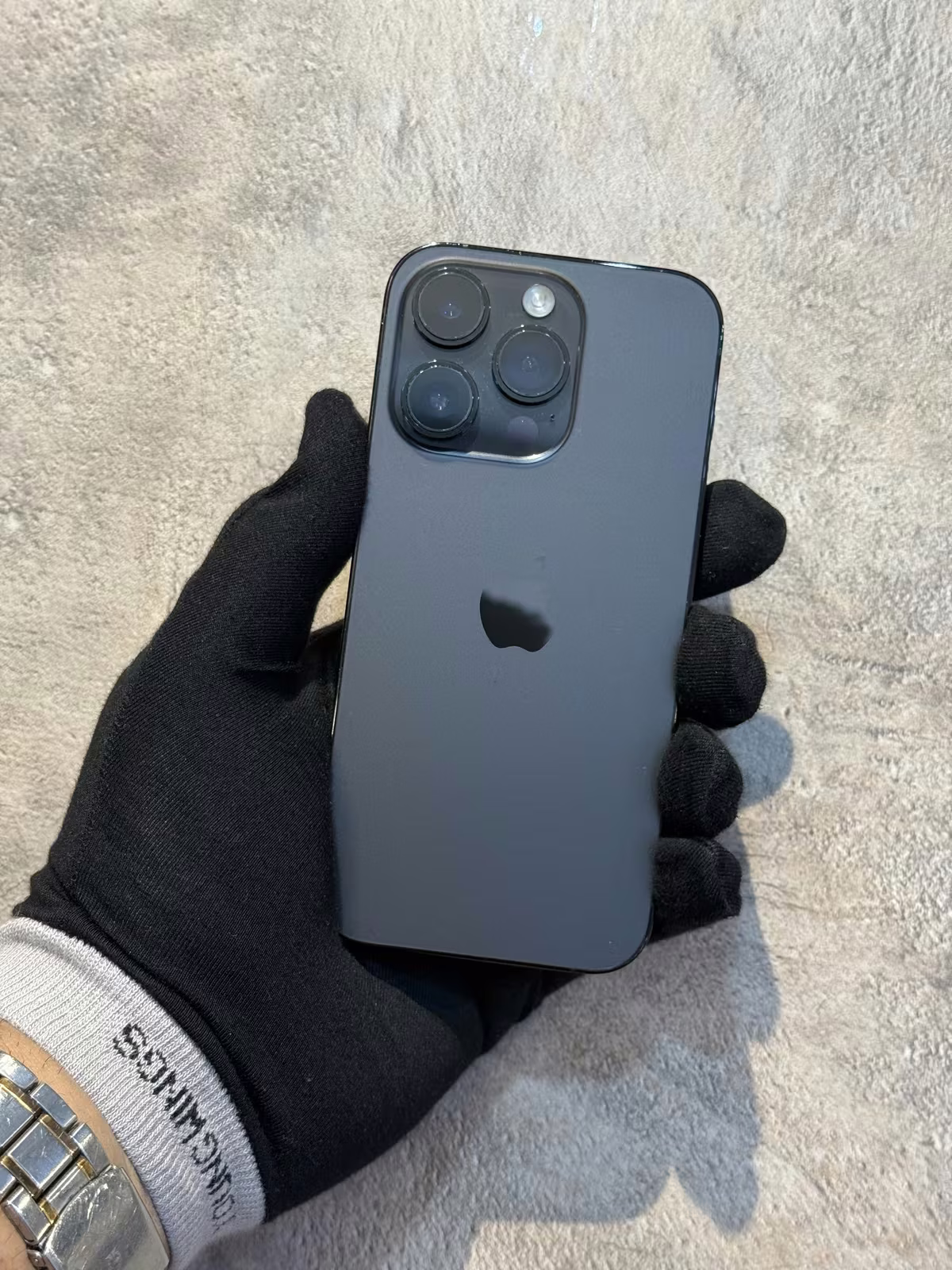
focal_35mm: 48
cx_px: 476
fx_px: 1760
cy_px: 635
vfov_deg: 39.7
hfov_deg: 30.3
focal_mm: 6.76
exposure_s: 1/50
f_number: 1.78
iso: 125
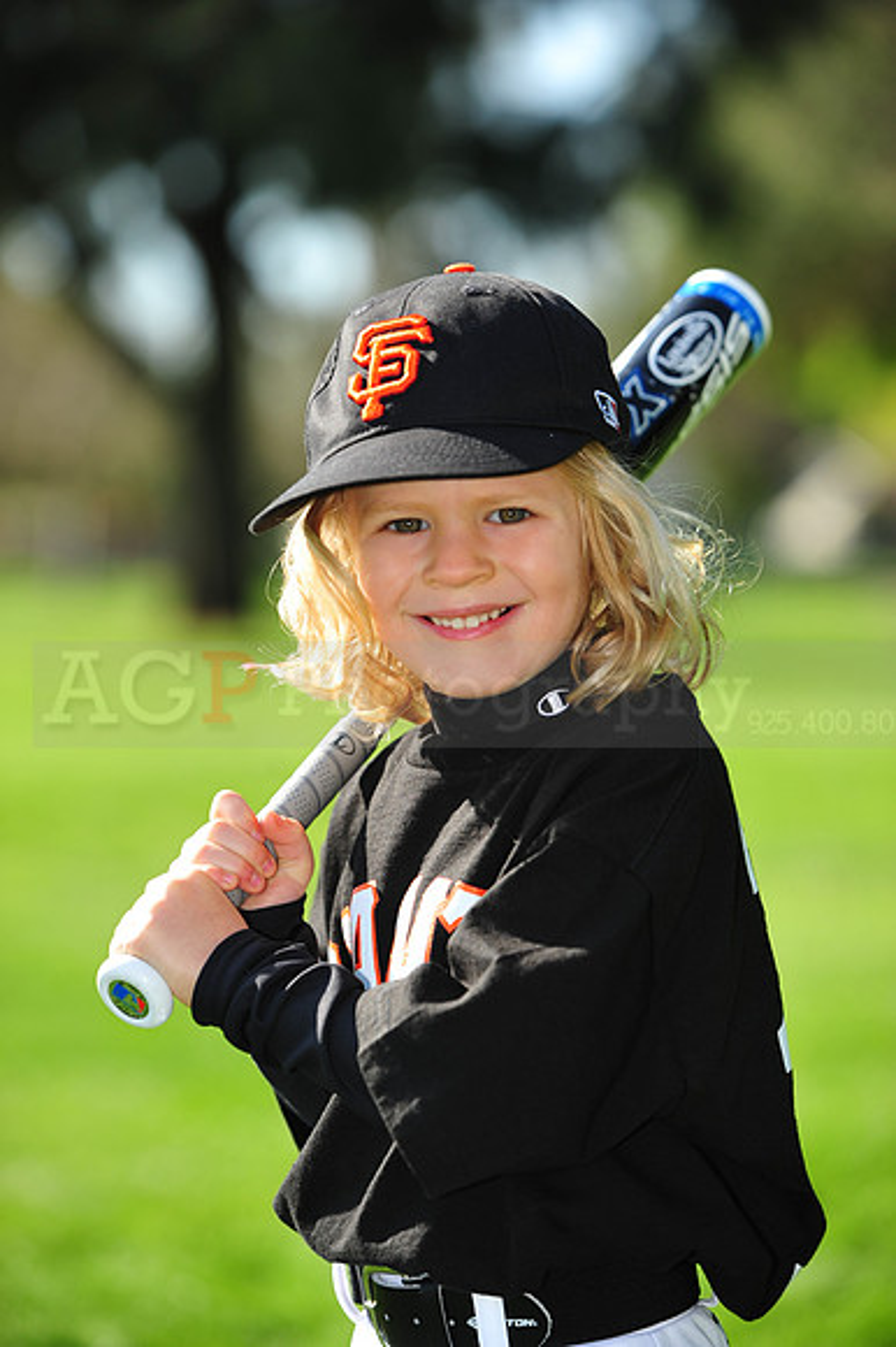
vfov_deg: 15.2
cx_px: 448
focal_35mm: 135
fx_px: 5046
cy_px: 674
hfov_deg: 10.1
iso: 200
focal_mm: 135
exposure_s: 1/640
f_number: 4.5
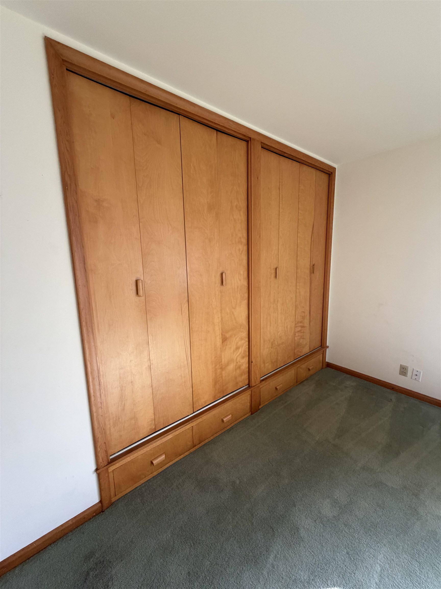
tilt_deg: -8.9
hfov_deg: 85.7
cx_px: 220
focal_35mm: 14
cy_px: 294
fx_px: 238
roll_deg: +1.3
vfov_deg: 102.1
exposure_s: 1/121
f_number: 2.2
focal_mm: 2.22
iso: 250
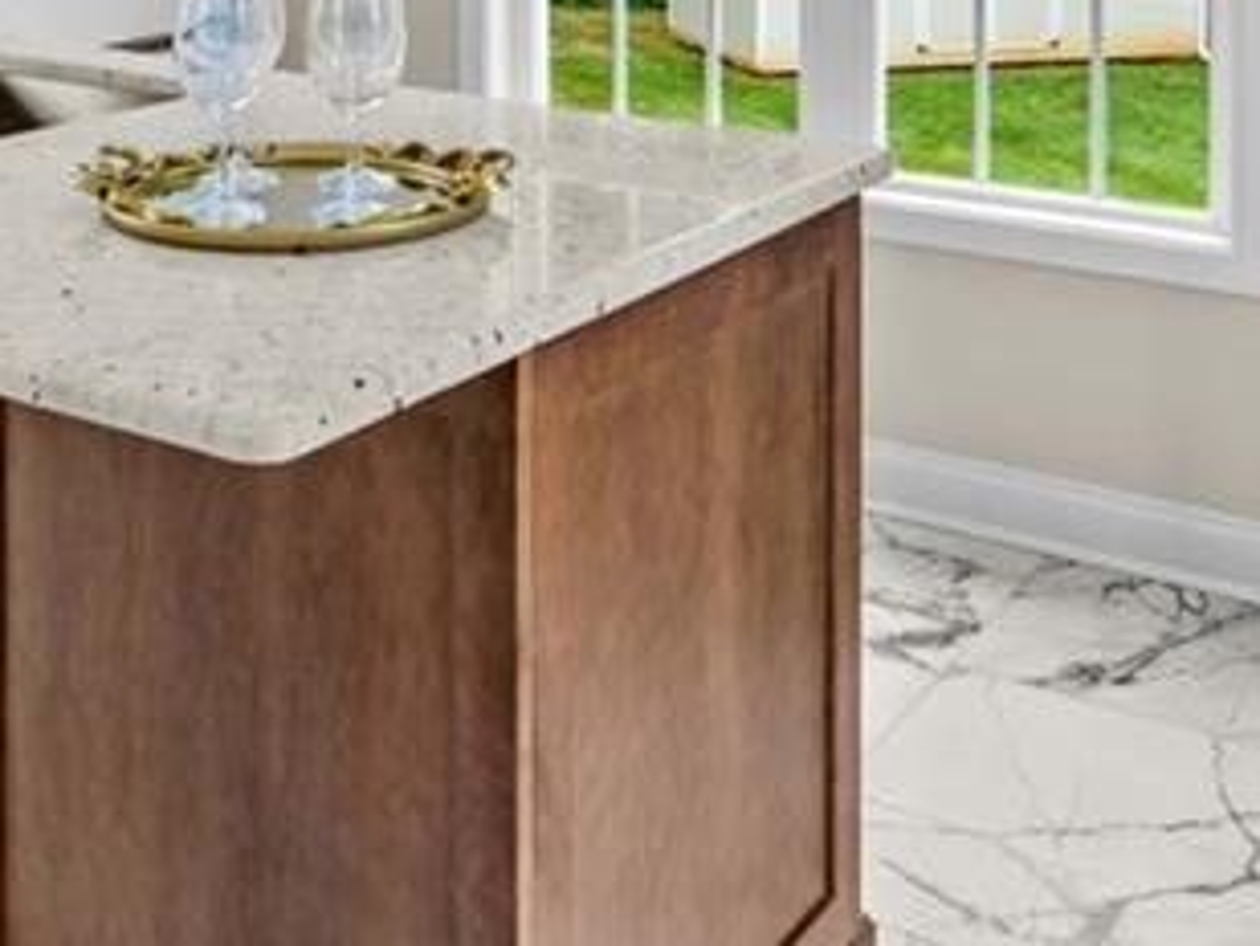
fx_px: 1857
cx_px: 514
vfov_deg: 25.2
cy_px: -241
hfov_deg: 37.4
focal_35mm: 51
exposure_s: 1/8
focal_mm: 16
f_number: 8
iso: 100
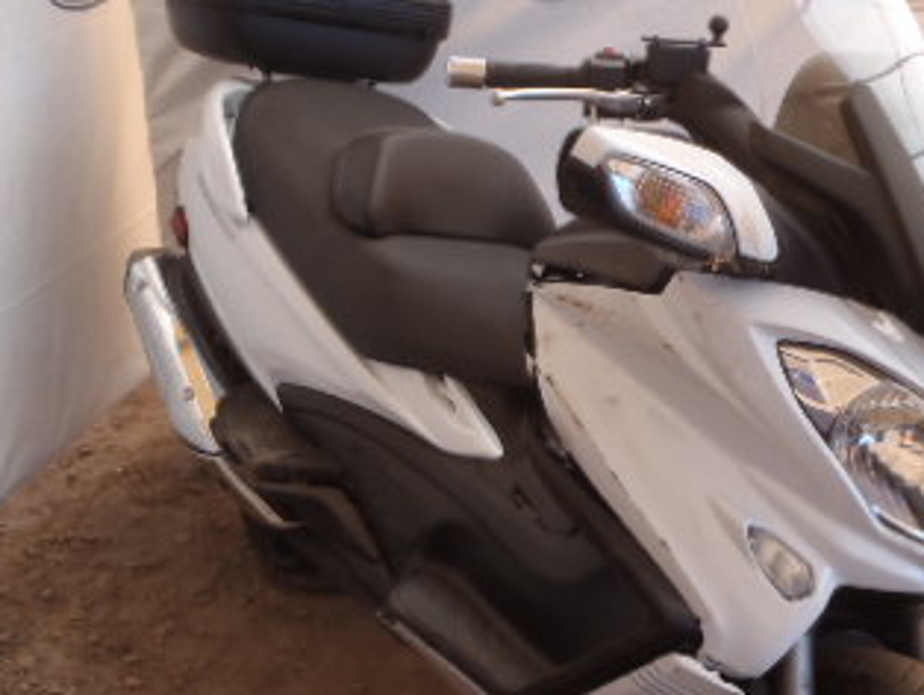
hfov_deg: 33.6
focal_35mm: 57
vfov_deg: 25.5
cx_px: 589
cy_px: 471
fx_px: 1523
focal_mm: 5
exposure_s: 1/100
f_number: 4.5
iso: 80
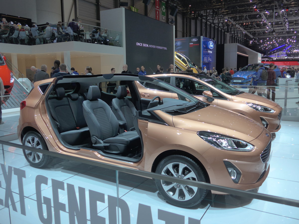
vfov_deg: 48.2
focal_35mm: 29
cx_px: 150
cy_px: 112
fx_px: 250
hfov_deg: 61.7
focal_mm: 6
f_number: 2
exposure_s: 1/200
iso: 160
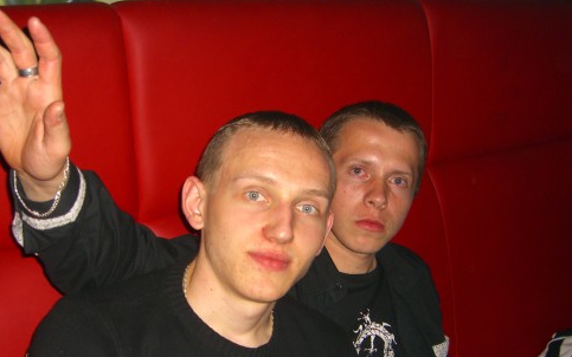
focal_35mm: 50
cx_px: 256
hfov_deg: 40.2
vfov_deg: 25.6
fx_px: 780
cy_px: 249
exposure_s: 1/60
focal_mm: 7.9
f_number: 2.8
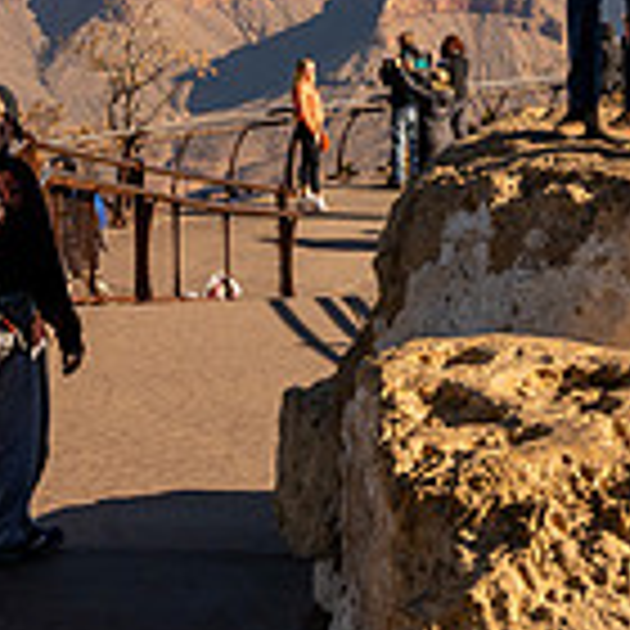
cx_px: 576
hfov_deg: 15.6
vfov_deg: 15.6
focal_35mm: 110
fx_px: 2265
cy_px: 18
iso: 400
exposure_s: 1/1600
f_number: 8
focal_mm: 31
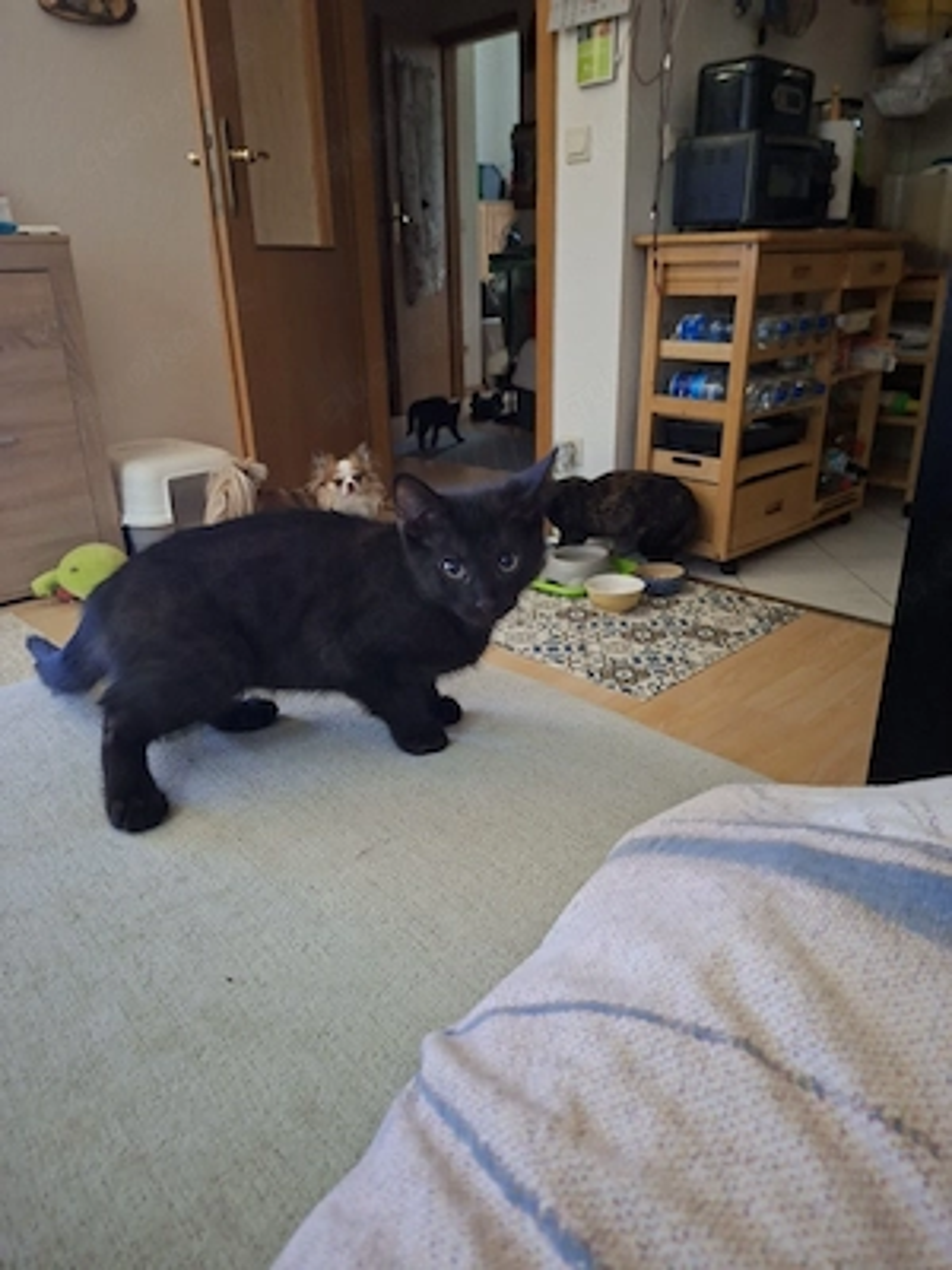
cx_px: 476
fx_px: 843
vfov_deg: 73.9
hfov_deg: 58.9
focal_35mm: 23
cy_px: 635
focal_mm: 5.54
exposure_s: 1/20
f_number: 1.8
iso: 800
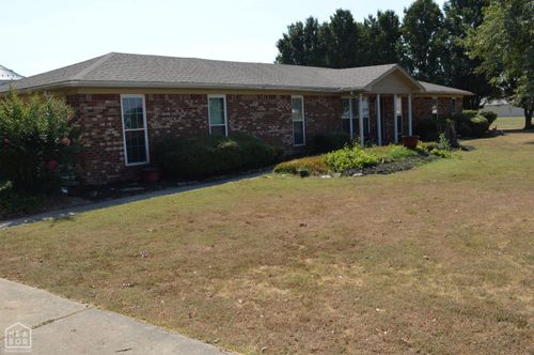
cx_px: 267
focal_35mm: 36
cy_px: 178
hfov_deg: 53.2
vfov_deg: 36.8
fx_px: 533
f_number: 9
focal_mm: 24
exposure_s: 1/200
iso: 100
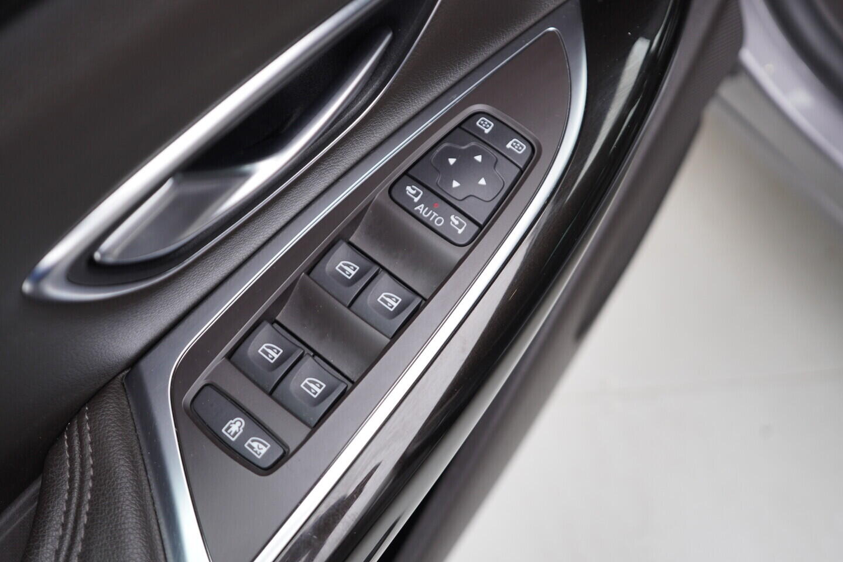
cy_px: 281
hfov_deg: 53.1
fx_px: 843
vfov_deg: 36.9
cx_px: 422
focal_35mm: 36
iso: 160
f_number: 2.8
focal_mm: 24
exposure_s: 1/40
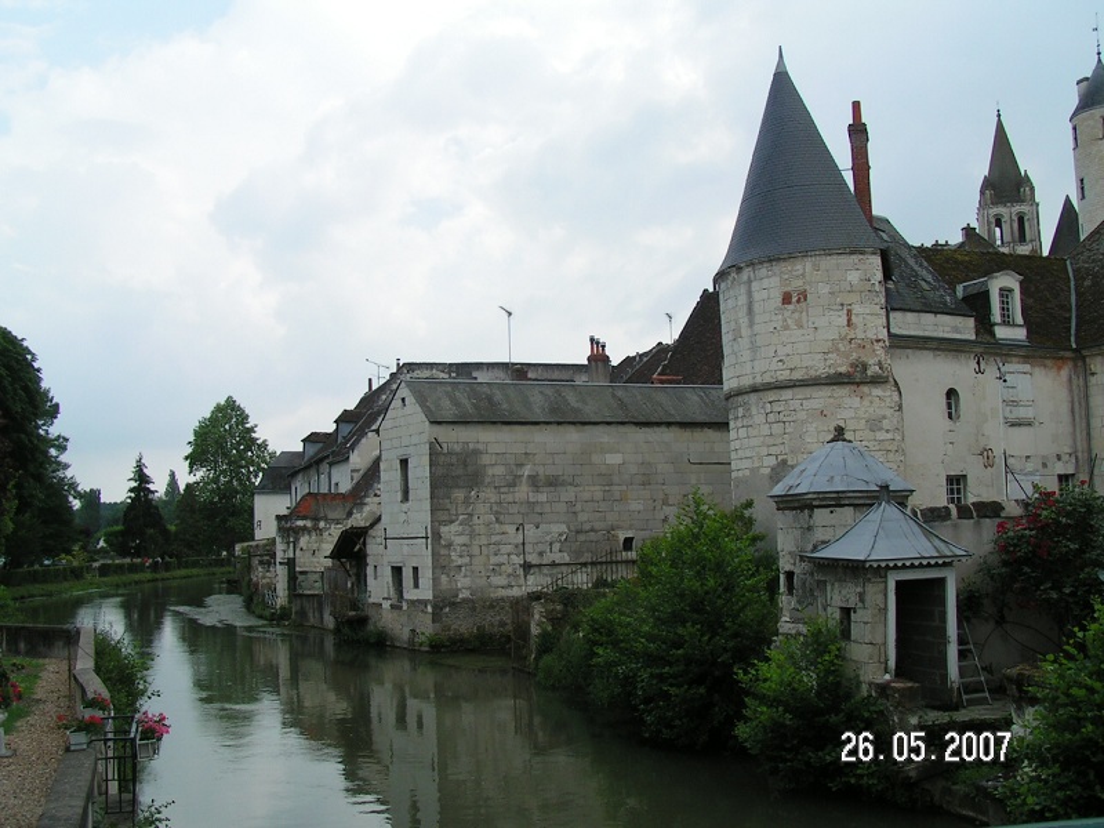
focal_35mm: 38
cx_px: 552
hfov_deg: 49.0
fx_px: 1212
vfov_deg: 37.7
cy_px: 414
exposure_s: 1/250
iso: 50
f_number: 5.6
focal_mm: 5.8
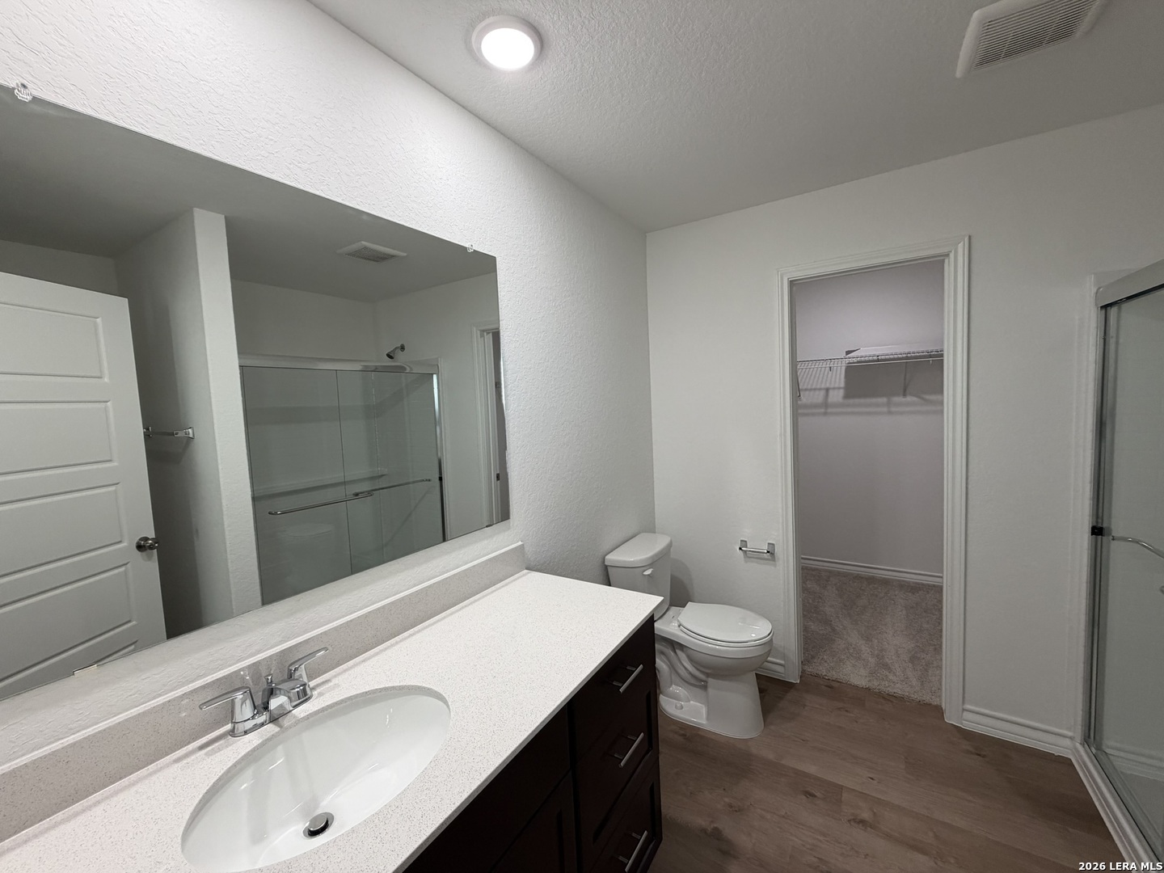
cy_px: 436
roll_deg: +2.7
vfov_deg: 85.7
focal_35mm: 14
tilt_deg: -4.7
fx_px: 471
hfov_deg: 102.1
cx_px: 582
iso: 160
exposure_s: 1/120
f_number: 2.2
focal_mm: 2.22
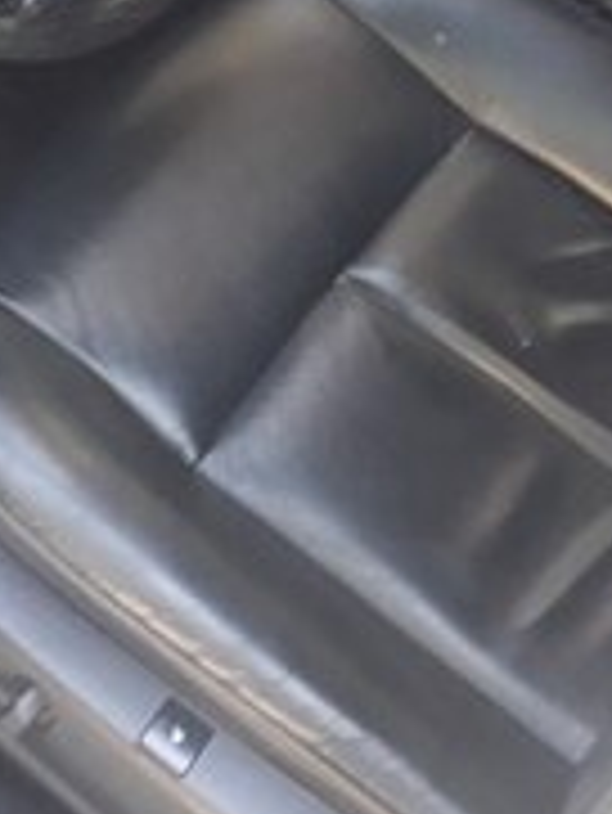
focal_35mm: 74
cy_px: -229
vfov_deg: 23.4
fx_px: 1742
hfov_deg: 19.9
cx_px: 225
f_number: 1.9
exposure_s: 1/33
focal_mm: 3.6
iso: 80
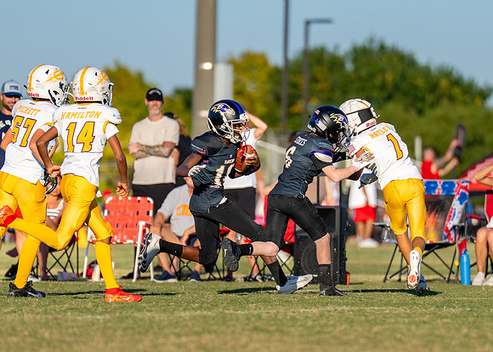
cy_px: 199
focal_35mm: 483
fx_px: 6766
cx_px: 253
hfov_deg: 4.2
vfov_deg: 3.0
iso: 160
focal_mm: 200
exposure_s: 1/3200
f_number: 2.8
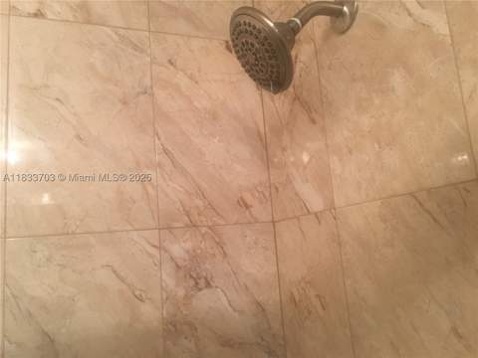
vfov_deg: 48.2
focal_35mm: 29
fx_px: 400
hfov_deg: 61.7
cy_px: 179
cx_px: 239
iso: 100
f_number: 2.2
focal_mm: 4.15
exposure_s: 1/30
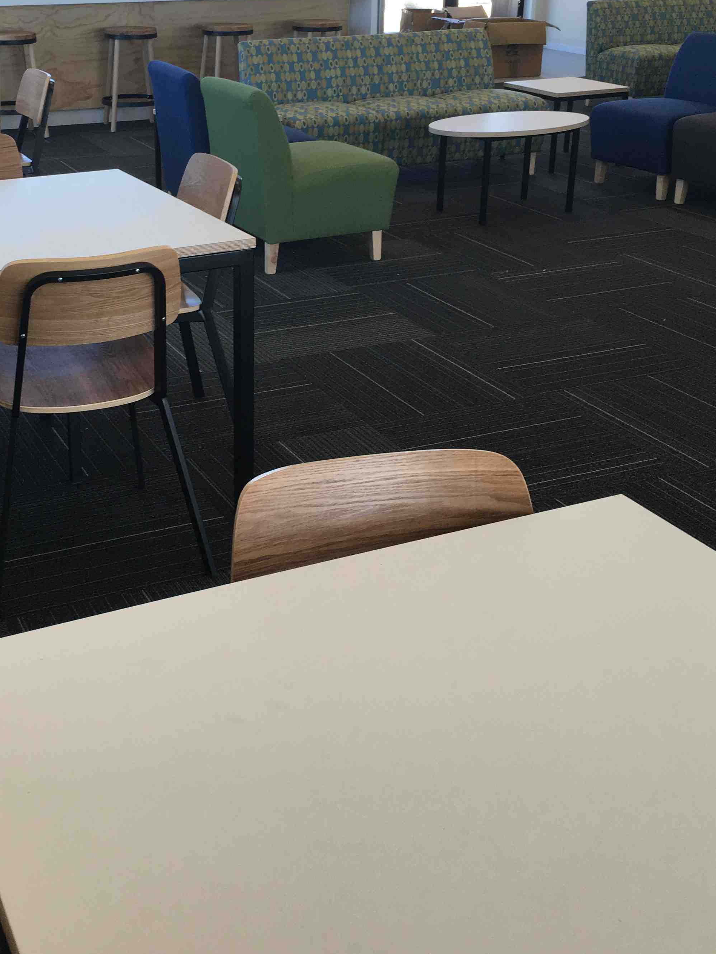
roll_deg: -0.7
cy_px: 336
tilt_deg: -19.7
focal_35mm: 44
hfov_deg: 32.6
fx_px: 1213
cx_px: 232
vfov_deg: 42.5
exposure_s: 1/100
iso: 40
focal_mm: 4.15
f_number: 2.2
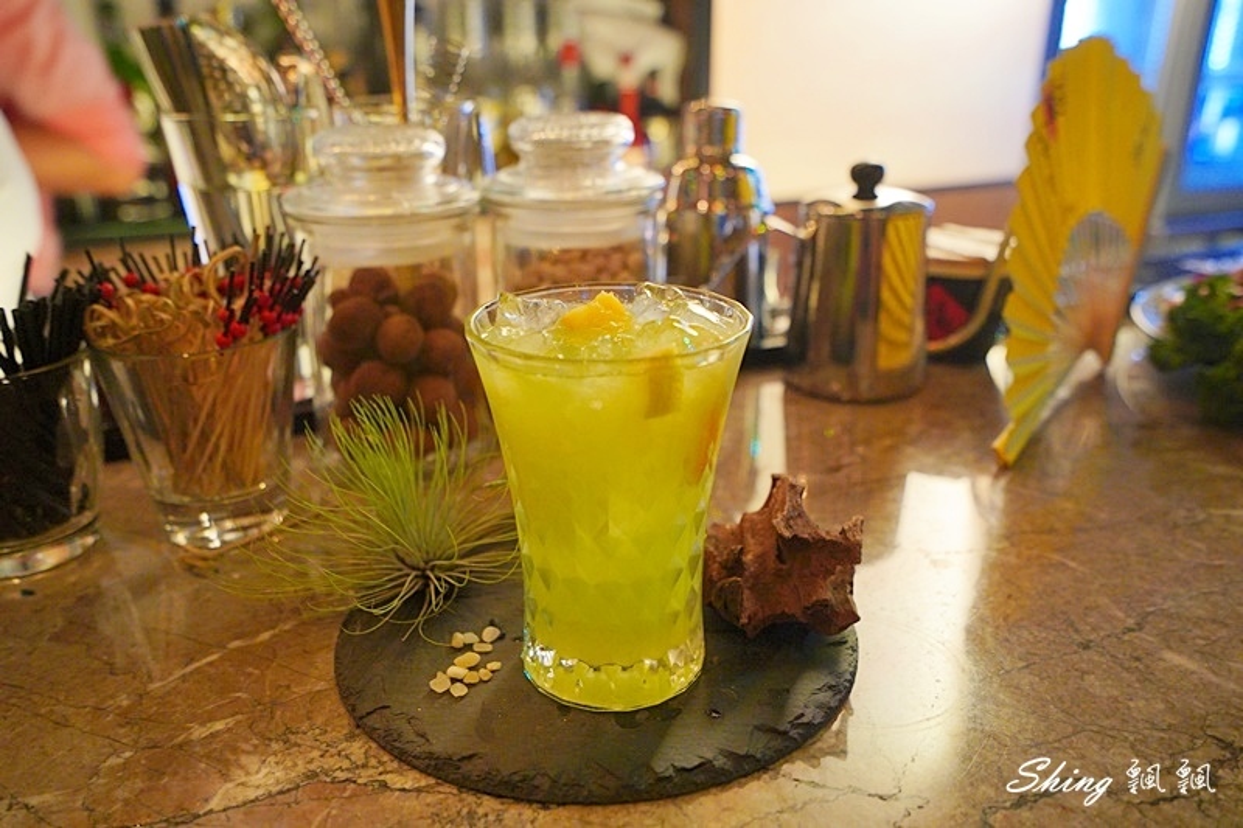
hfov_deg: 60.3
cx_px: 622
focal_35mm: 31
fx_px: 1070
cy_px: 414
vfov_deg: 42.3
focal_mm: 31
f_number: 4
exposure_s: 1/20
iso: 3200
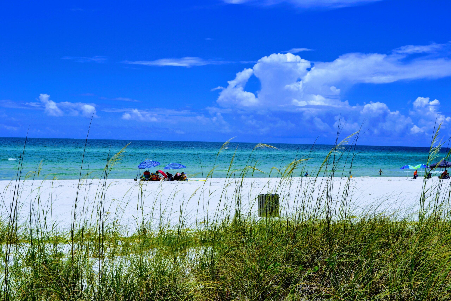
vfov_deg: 28.1
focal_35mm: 48
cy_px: 150
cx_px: 226
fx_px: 601
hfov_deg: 41.1
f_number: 10
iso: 100
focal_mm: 32
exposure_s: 1/400
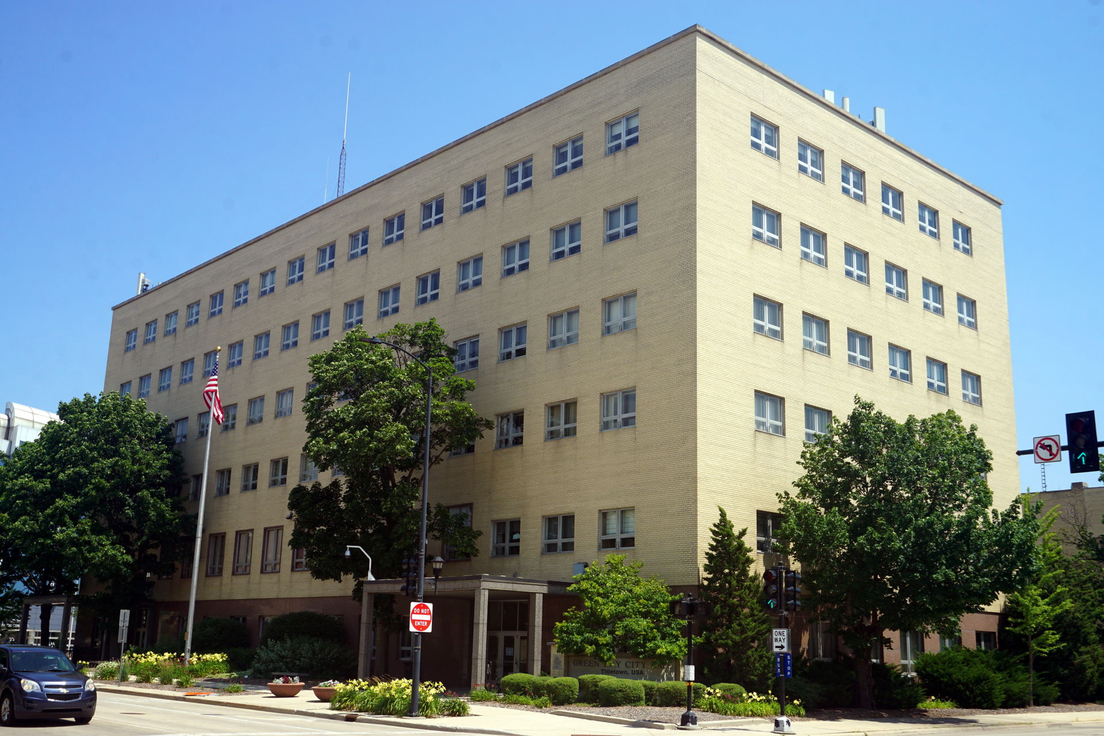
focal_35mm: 38
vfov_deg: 35.5
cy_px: 368
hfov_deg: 51.3
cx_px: 552
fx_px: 1150
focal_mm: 25
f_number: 11
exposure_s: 1/160
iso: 100
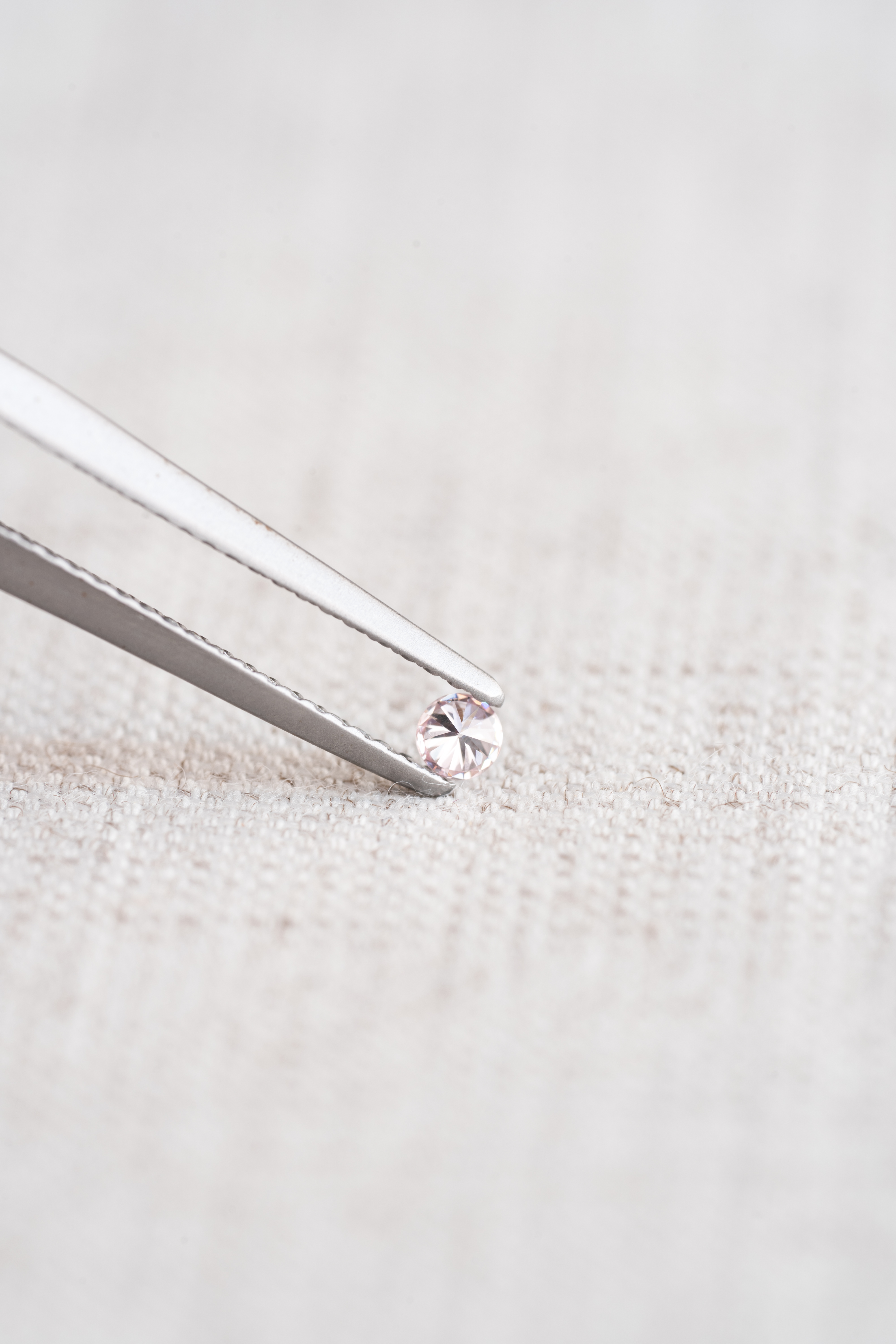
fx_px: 3360
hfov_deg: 15.2
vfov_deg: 22.6
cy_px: 672
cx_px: 448
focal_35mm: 90
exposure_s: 1/6
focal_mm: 90
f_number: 8
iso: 100
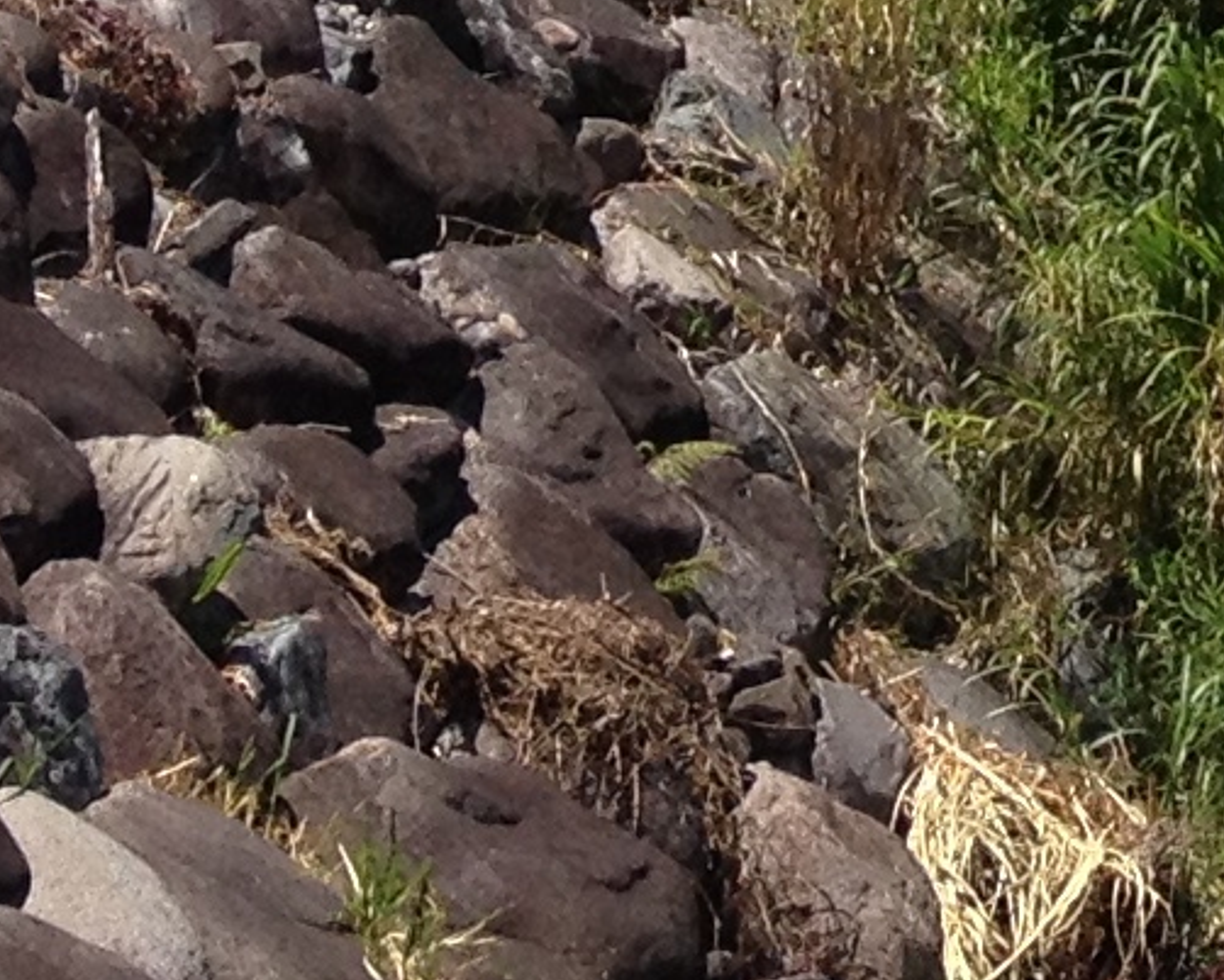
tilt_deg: +1.4
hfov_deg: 8.1
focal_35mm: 222
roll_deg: +0.1
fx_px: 8045
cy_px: -1521
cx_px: 2858
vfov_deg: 6.6
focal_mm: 4.28
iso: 50
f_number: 2.4
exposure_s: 1/1493
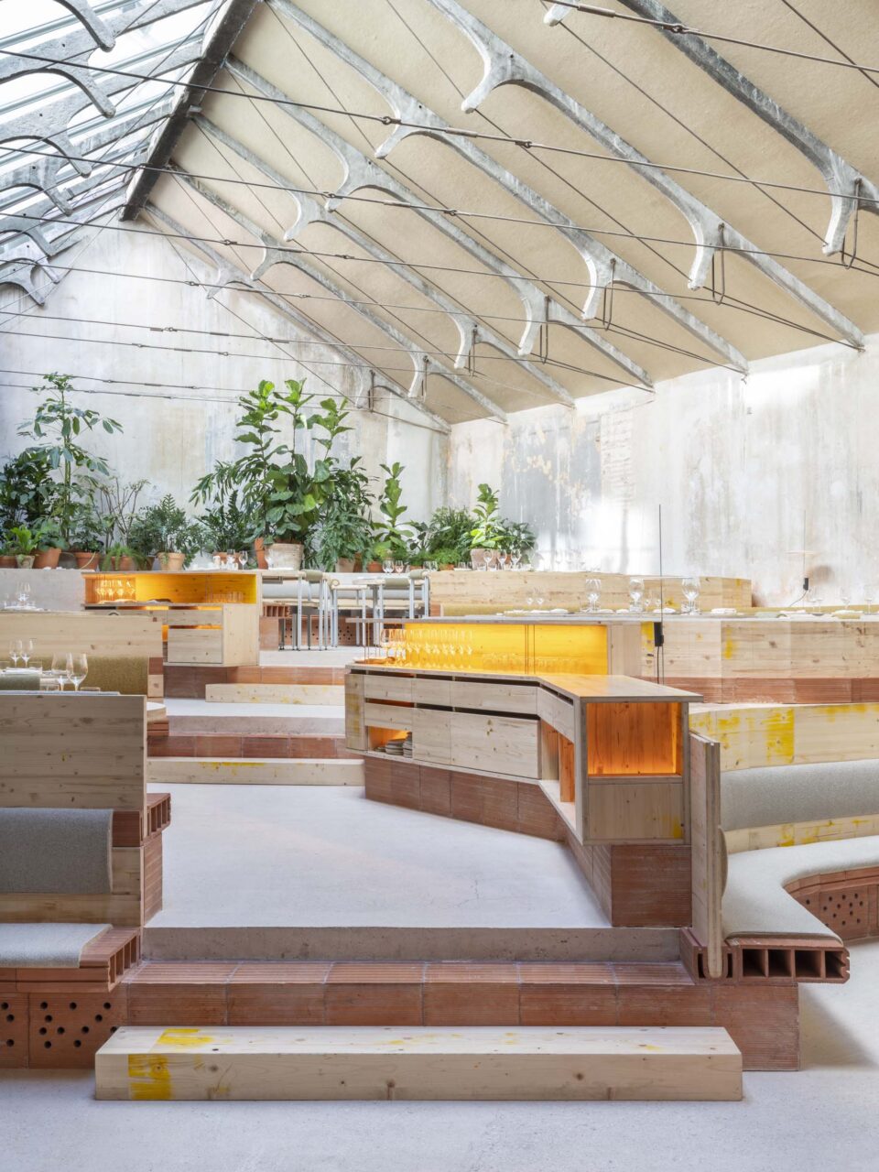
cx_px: 440
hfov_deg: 36.8
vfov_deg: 47.9
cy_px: 586
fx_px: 1320
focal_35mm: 39
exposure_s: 2.5
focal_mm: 49
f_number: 32
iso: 100
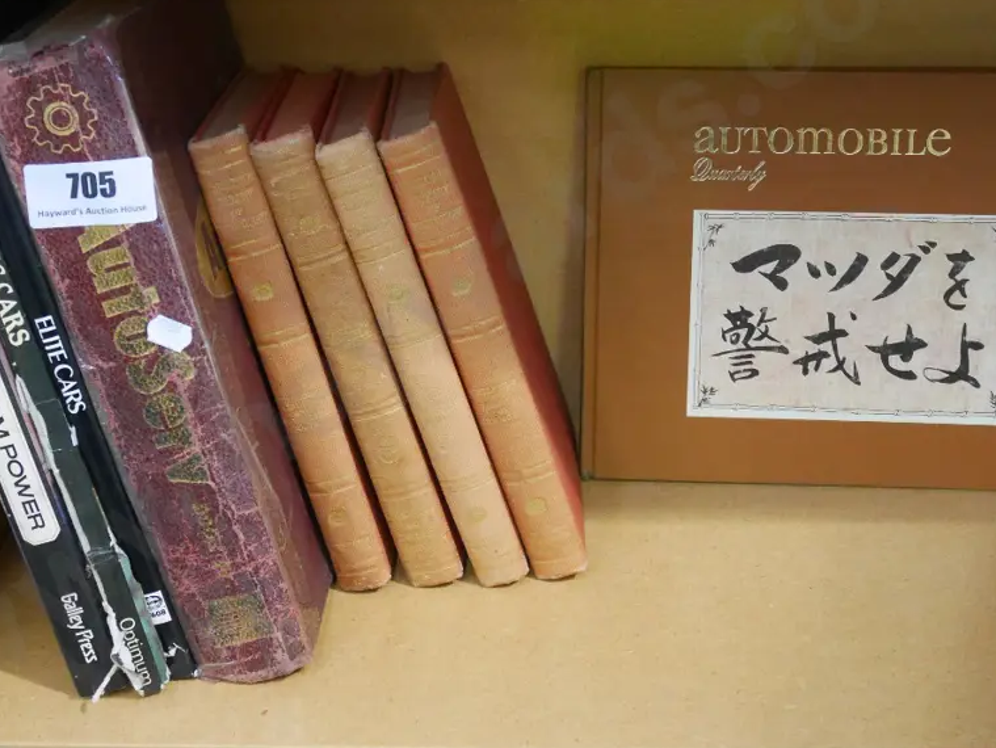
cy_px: 276
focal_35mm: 54
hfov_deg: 35.5
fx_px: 1554
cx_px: 478
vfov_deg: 27.0
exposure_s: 1/40
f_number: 4.6
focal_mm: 20
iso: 3200
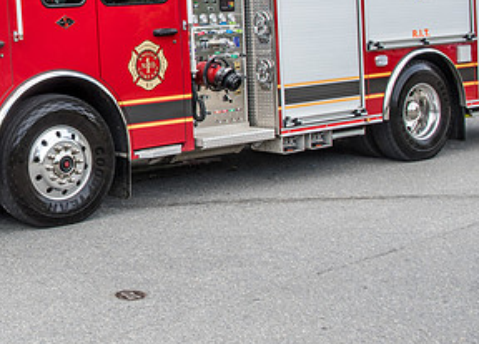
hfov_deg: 28.9
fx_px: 845
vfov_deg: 22.7
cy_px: 69
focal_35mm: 62
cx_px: -35
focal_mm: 19
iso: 200
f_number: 13
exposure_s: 1/60
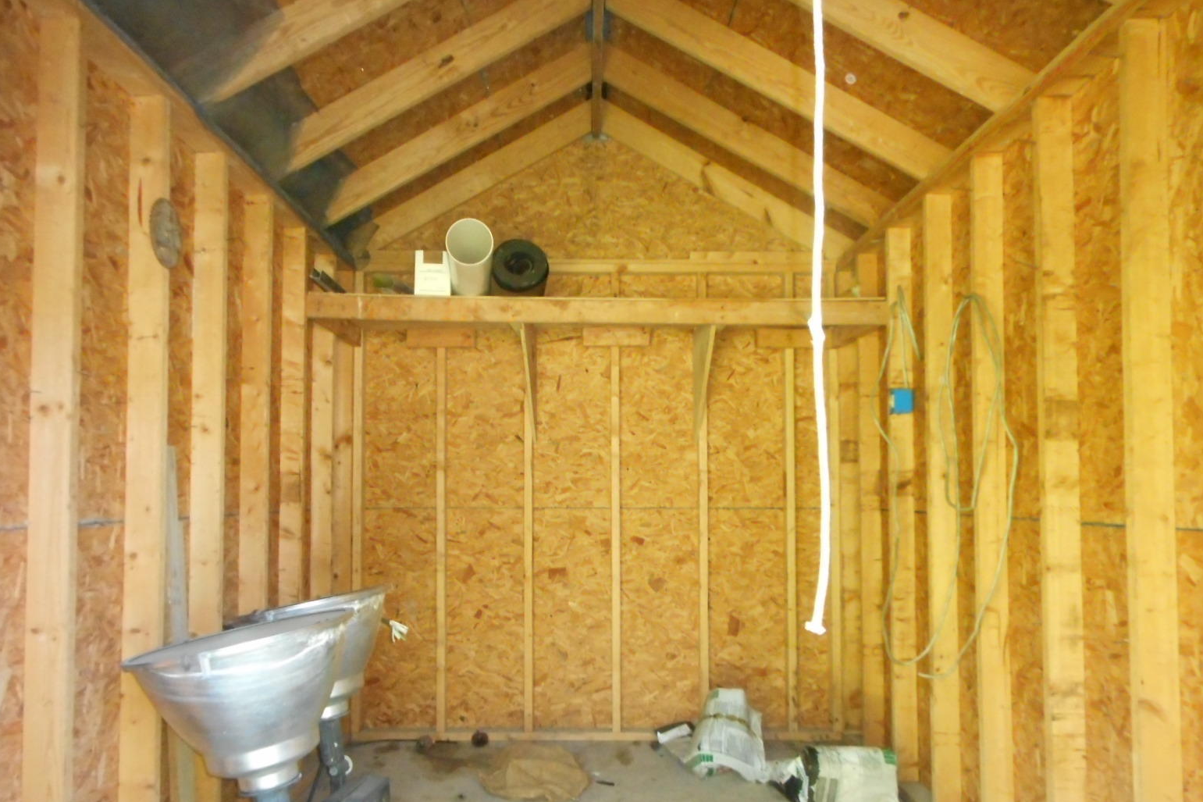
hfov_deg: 67.4
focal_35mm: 27
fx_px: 902
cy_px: 455
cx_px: 595
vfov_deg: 47.8
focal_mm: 4.5
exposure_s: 1/25
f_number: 3.7
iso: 800
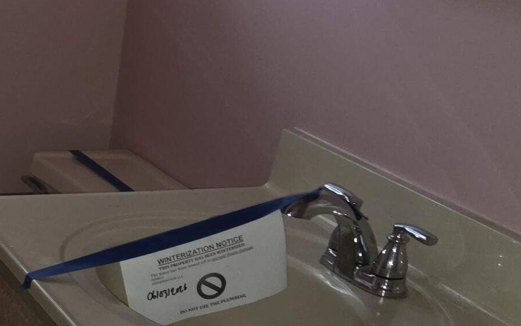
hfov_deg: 22.0
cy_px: 351
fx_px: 1150
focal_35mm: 81
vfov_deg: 15.7
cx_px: -217
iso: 100
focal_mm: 5.4
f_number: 1.8
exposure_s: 1/25.5
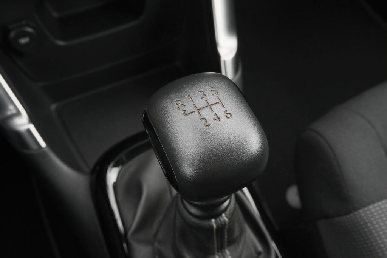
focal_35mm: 36
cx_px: 194
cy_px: 129
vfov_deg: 36.9
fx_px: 387
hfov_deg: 53.1
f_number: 9
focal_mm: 24.2
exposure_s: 1/250
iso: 2000
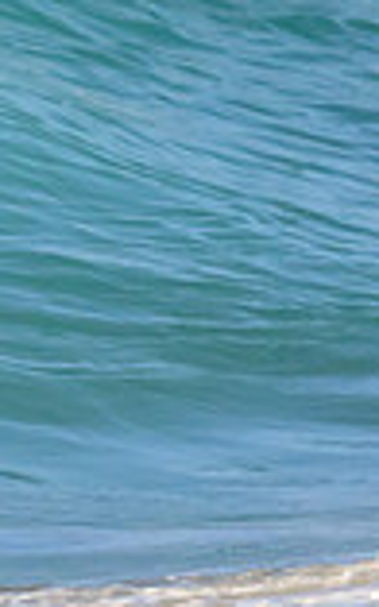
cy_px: 98
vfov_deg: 0.8
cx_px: -842
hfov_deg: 0.5
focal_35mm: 2673
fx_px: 44215
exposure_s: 1/2000
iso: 2200
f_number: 11
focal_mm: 550
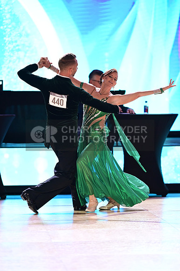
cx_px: 90
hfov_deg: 6.9
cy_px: 136
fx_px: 1502
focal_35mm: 200
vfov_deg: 10.3
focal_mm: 200
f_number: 2.8
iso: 1600
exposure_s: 1/250
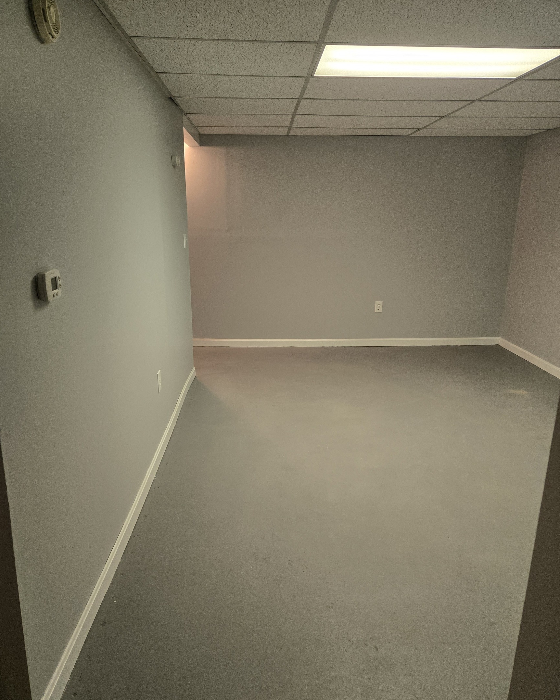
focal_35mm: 24
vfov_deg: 70.2
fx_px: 497
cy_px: 369
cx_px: 280
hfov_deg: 58.8
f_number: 1.8
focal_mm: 5.4
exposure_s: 1/120
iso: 320
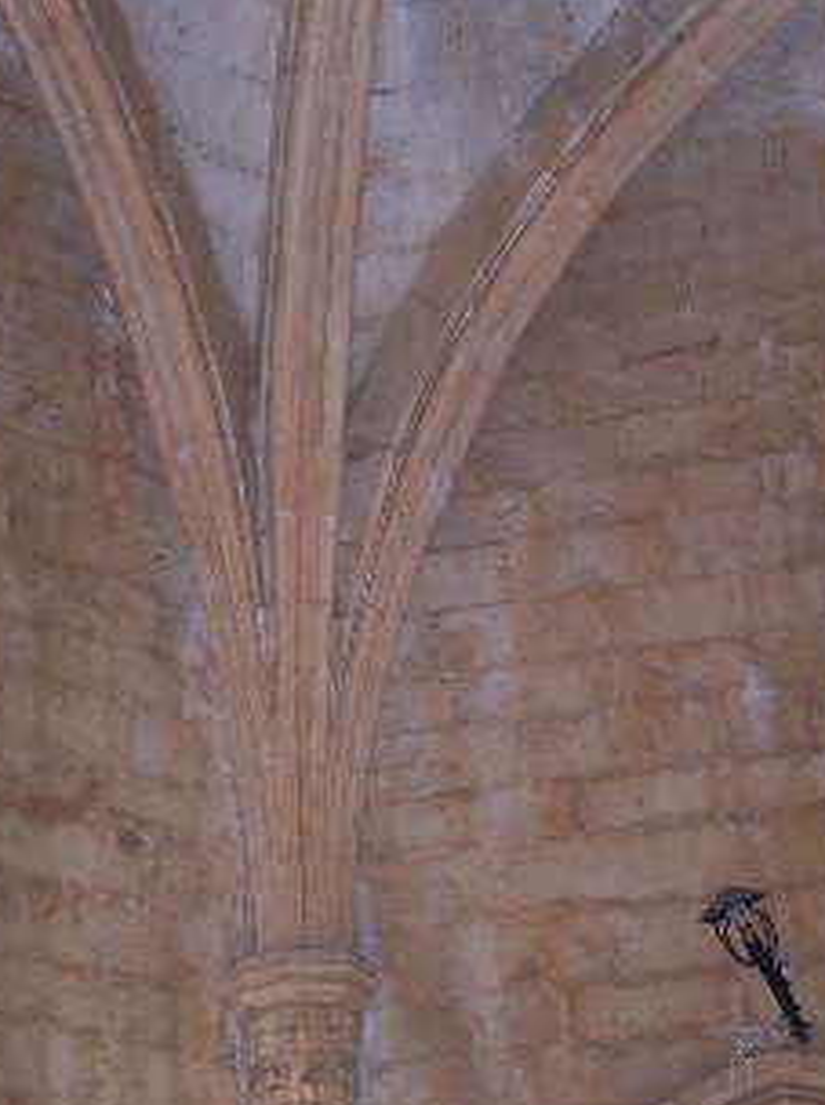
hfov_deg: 19.6
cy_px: 385
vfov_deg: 25.9
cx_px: 412
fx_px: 2390
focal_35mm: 75
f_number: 2.8
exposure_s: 1/30
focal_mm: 8
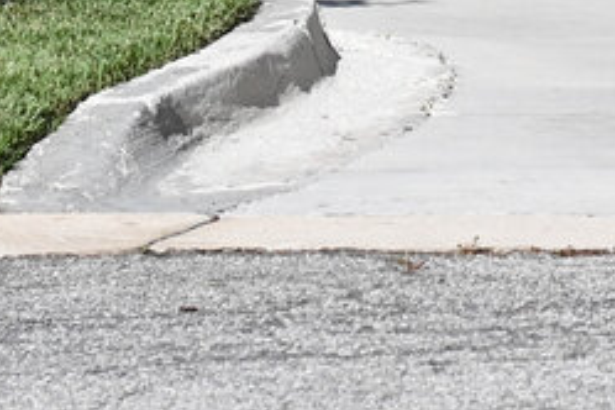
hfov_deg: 6.8
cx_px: 610
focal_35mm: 301
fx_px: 5142
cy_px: -763
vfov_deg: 4.4
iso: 125
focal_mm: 50
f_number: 5.6
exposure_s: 1/1250
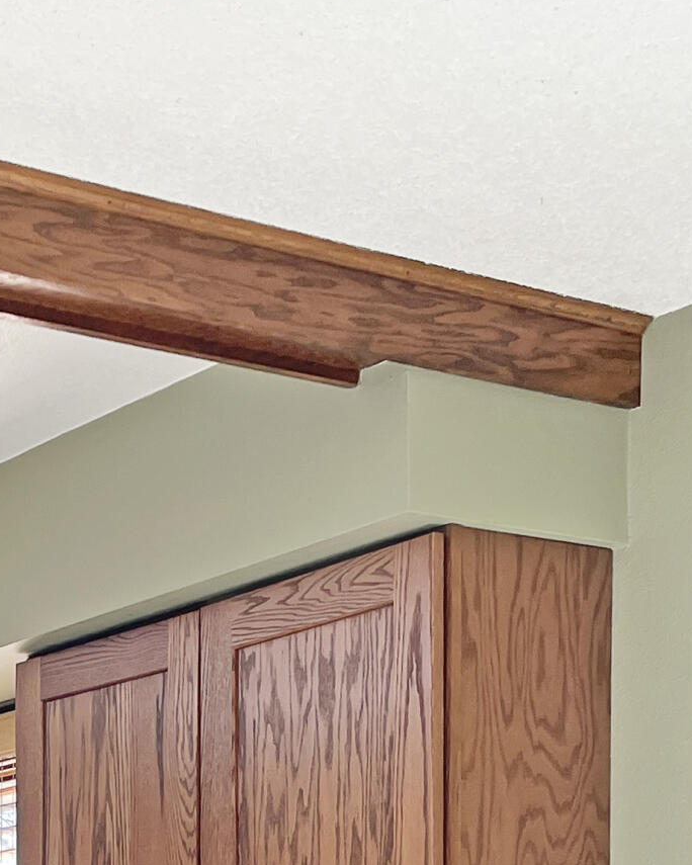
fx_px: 2278
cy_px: 1124
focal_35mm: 89
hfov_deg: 16.4
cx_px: -174
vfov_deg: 19.8
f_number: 1.6
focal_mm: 4.2
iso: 80
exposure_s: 1/120
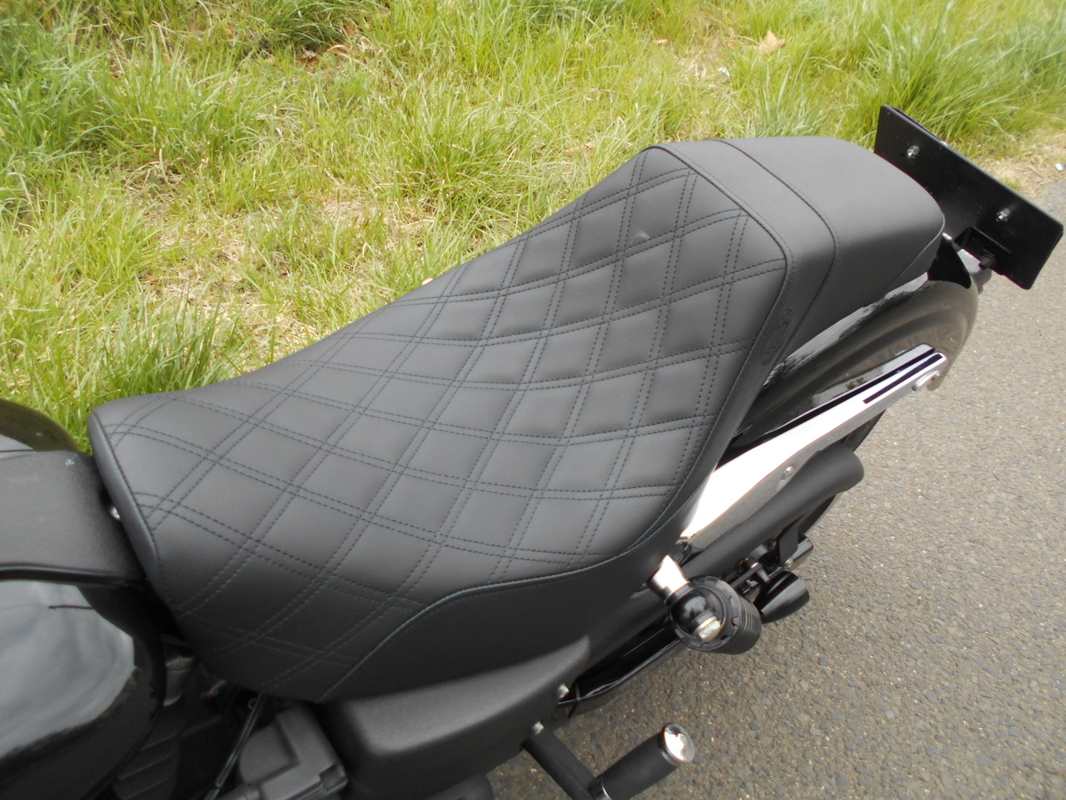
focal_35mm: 26
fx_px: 801
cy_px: 400
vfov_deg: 53.1
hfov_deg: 67.3
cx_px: 533
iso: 160
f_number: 3.2
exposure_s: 1/250
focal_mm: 4.6
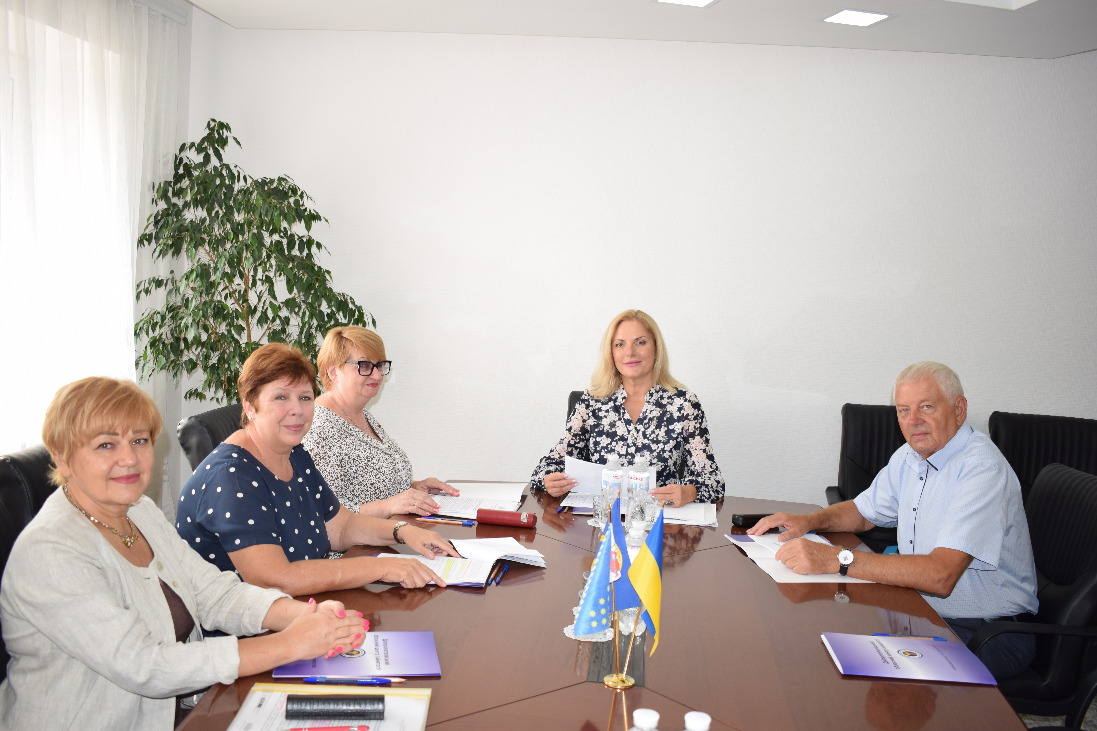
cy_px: 366
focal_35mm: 33
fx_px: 1006
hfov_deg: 57.2
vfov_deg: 40.0
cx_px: 548
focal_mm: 22
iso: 100
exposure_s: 1/60
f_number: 3.8
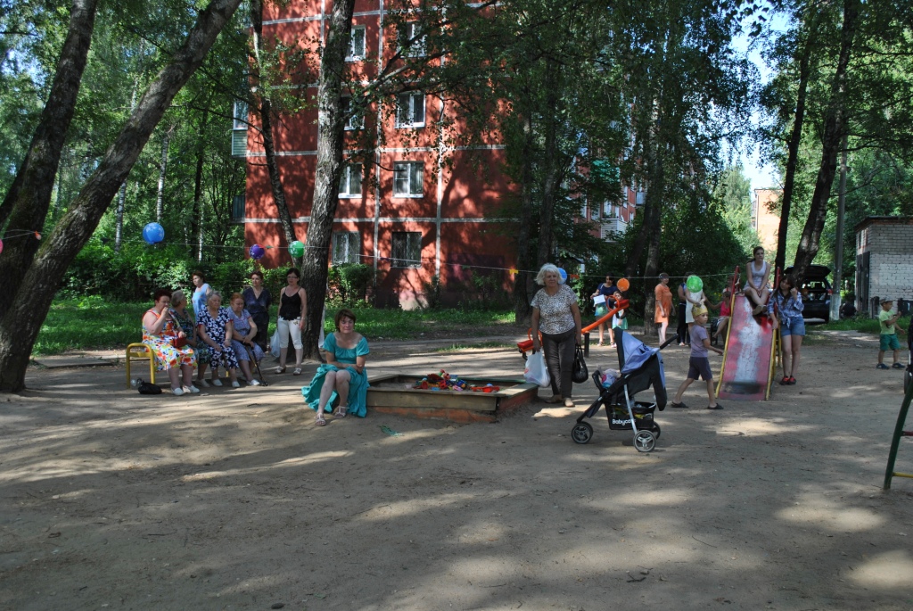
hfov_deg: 53.1
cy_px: 306
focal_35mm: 36
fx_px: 914
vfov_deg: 37.0
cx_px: 456
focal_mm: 24
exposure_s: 1/125
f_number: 5.6
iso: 110
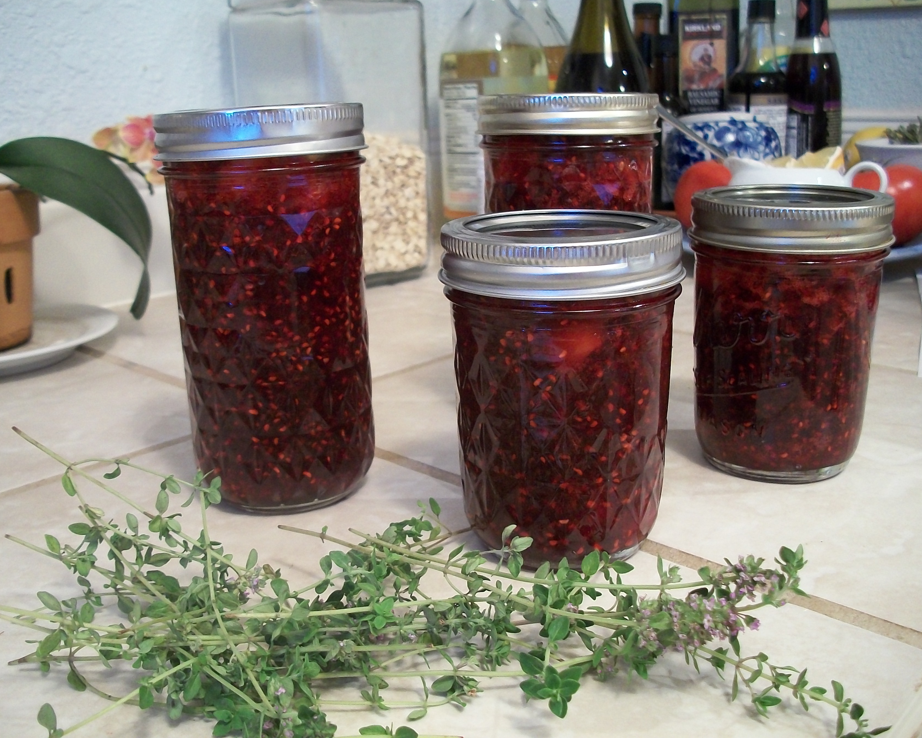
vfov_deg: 43.4
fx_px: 928
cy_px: 362
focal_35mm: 34
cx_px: 434
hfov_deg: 52.8
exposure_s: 1/8
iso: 212
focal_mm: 5.7
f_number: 2.9
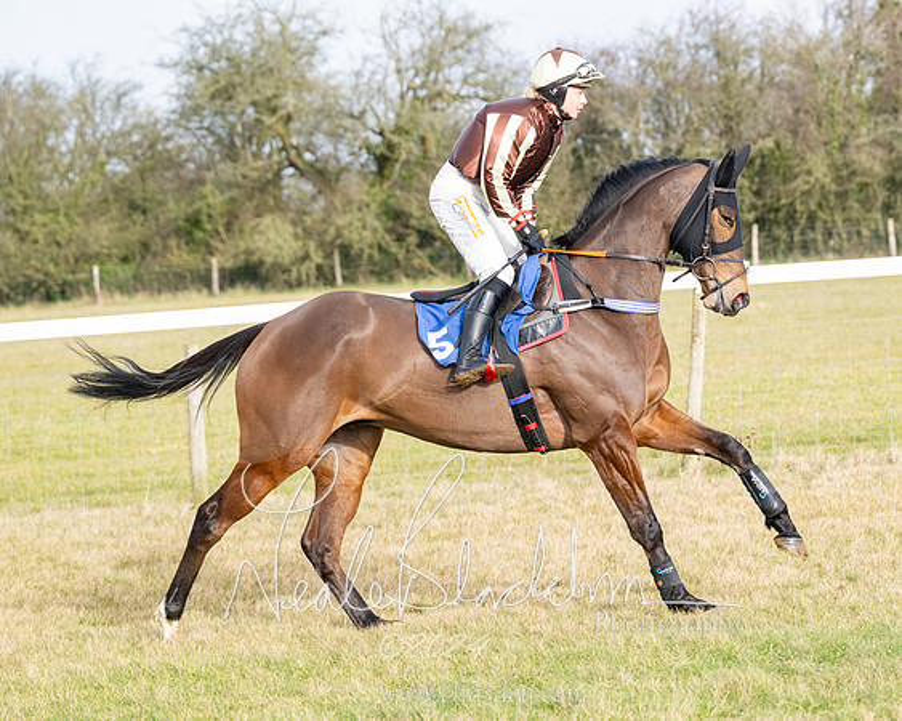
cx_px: 584
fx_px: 4374
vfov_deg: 9.4
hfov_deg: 11.8
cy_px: 403
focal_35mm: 164
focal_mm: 130
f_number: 5
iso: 800
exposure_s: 1/2000
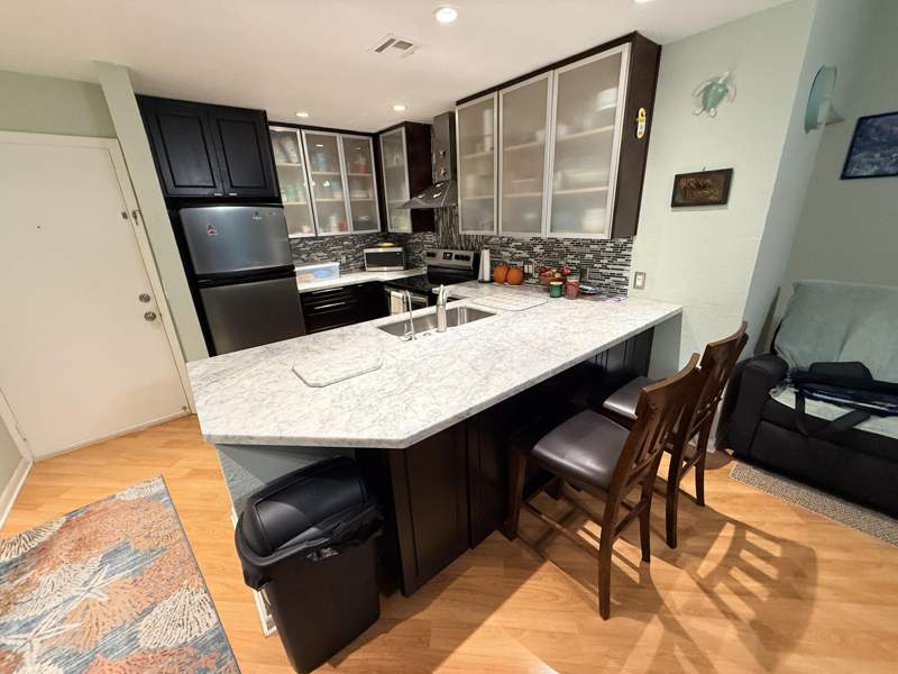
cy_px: 337
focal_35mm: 14
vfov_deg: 85.7
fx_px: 363
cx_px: 449
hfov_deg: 102.1
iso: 200
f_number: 2.2
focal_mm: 2.22
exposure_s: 1/60
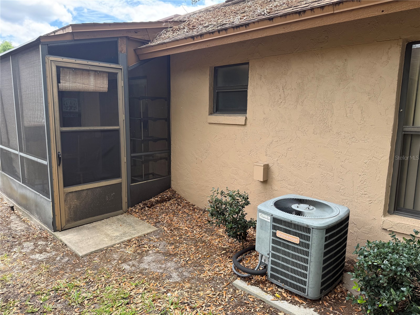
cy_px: 158
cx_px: 210
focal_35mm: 24
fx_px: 291
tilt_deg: -9.1
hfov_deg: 71.6
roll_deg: -0.8
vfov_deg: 56.8
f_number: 1.78
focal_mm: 6.76
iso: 80
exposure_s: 1/464
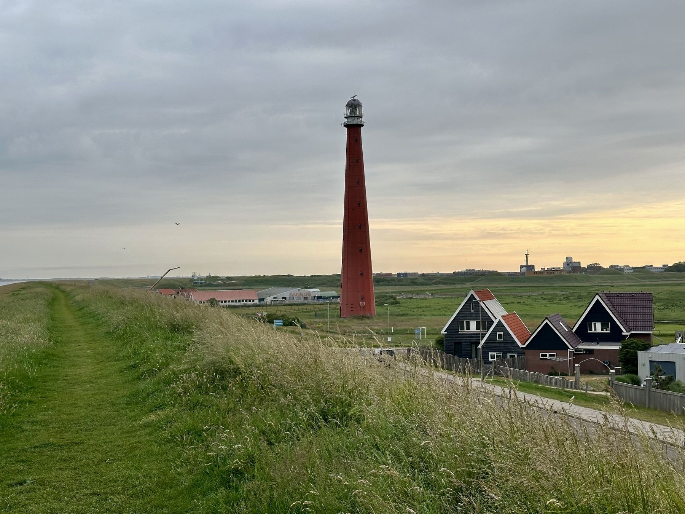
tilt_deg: +0.9
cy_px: 257
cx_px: 342
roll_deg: +0.5
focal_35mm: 48
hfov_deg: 39.7
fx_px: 950
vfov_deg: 30.3
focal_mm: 6.86
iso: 64
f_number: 1.78
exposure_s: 1/903
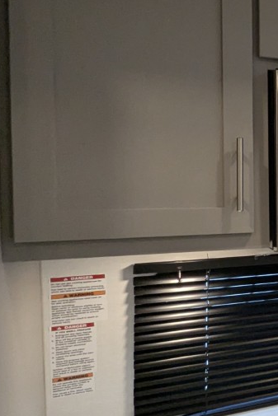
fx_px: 532
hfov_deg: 18.3
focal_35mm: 46
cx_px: 566
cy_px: 204
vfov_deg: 42.7
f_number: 2.2
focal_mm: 2.35
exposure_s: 1/139
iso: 279
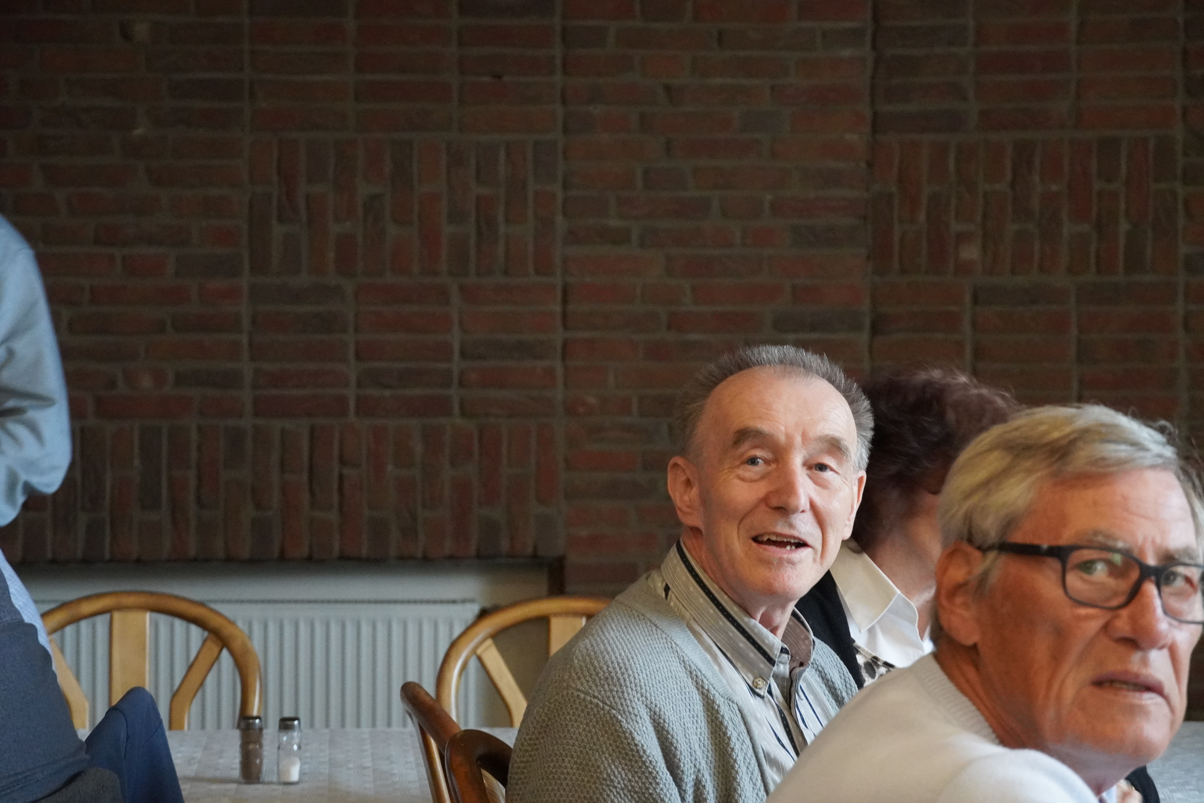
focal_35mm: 86
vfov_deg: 16.0
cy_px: 402
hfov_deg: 23.8
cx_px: 602
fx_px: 2859
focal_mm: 57
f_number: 5.6
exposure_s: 1/60
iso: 6400
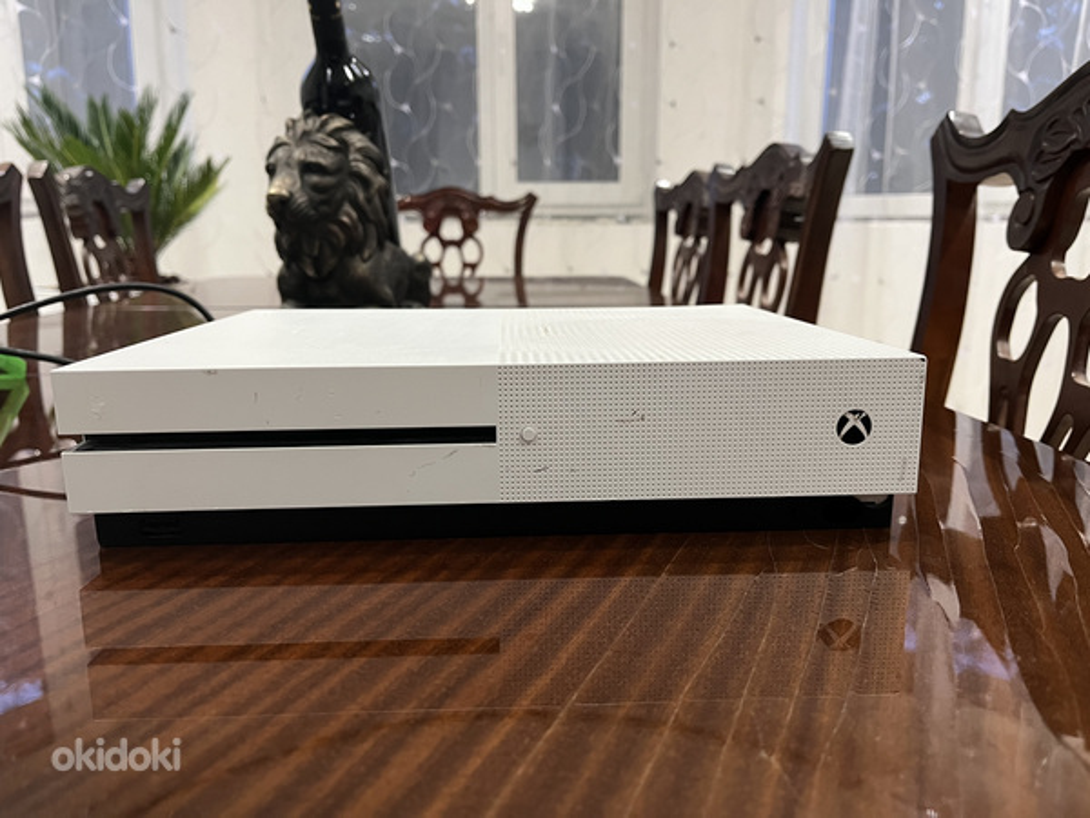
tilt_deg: -11.4
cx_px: 545
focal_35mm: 26
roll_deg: -0.1
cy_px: 409
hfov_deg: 67.3
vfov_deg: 53.1
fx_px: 819
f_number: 1.6
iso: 320
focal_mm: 5.1
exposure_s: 1/50
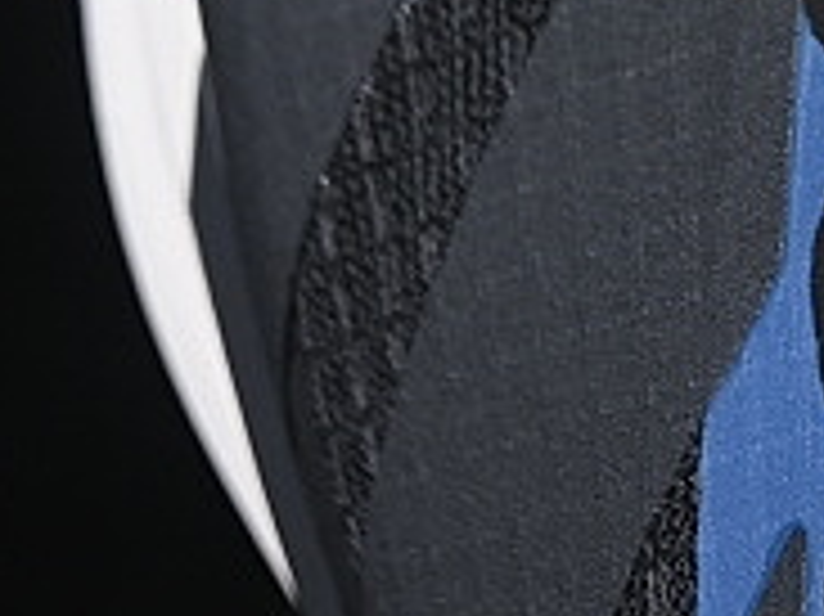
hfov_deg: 4.6
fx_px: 10110
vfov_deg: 3.4
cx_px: 1436
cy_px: -967
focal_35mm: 425
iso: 160
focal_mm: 50
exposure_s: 1/60
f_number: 6.3
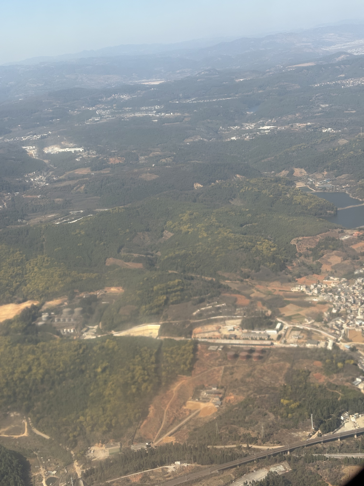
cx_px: 182
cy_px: 243
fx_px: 729
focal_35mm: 52
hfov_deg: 28.0
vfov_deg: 36.8
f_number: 1.6
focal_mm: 5.96
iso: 32
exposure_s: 1/1709
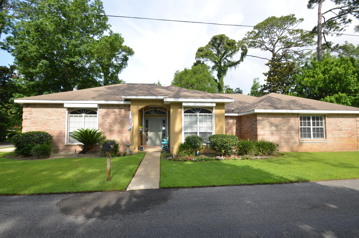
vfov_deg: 77.1
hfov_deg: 100.5
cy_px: 119
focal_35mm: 15
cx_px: 180
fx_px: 149
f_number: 7.1
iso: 100
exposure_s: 1/200
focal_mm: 10
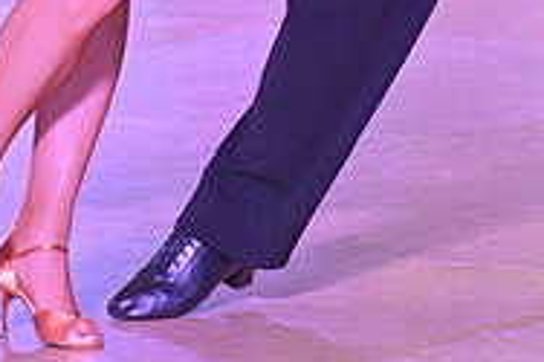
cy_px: -348
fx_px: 6990
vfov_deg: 2.9
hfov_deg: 4.5
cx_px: 386
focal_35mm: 463
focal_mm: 150
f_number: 7.1
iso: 8000
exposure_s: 1/400
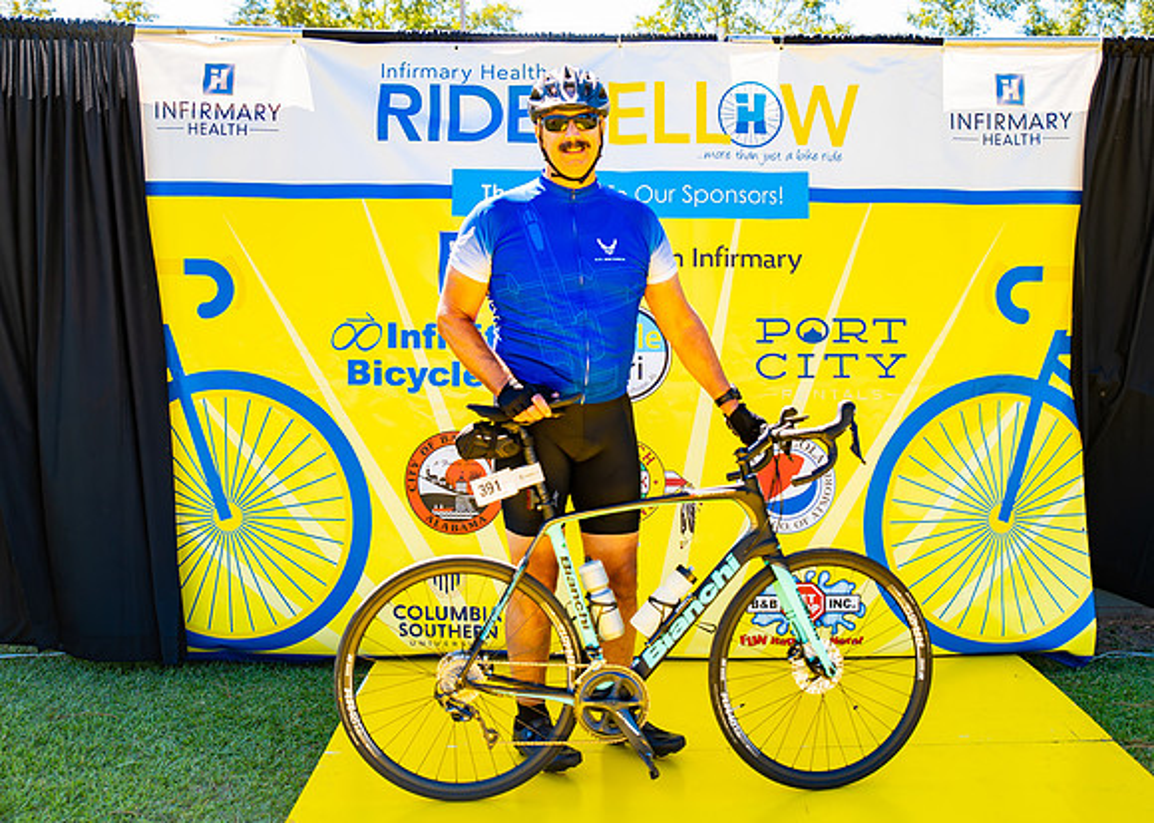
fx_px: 1353
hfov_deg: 46.1
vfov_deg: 33.9
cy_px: 425
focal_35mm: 41
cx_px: 657
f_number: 2.8
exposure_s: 1/200
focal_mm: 35
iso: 100
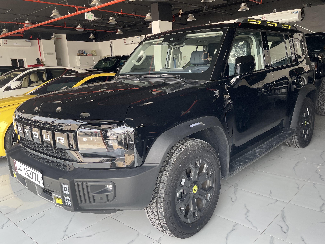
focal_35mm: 29
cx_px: 169
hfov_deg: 61.6
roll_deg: +2.7
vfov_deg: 48.2
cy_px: 129
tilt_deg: -12.5
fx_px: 272
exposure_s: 1/121
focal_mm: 4.2
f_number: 1.6
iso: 40
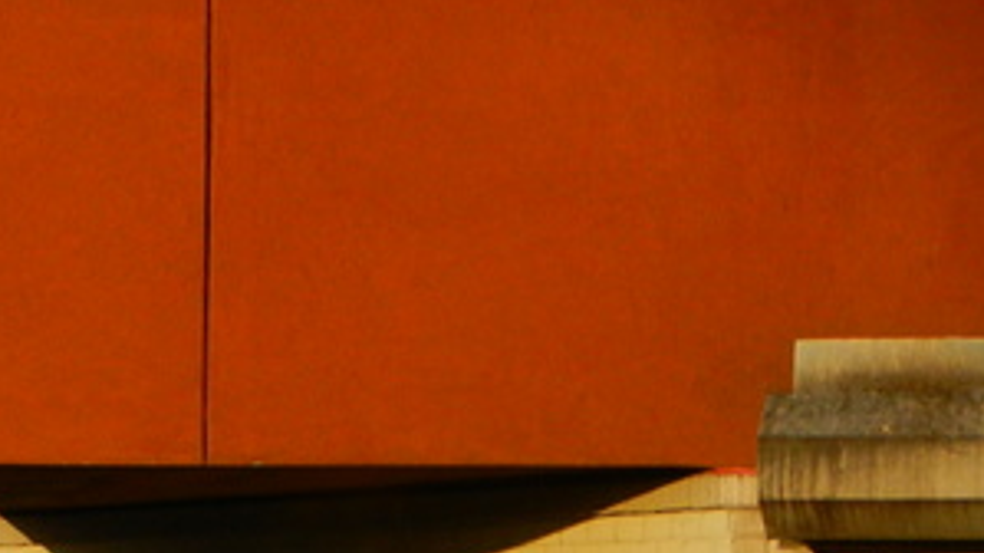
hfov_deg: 5.2
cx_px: -257
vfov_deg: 2.9
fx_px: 10825
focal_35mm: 415
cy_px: 938
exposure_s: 1/800
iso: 160
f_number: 5.2
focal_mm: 25.9
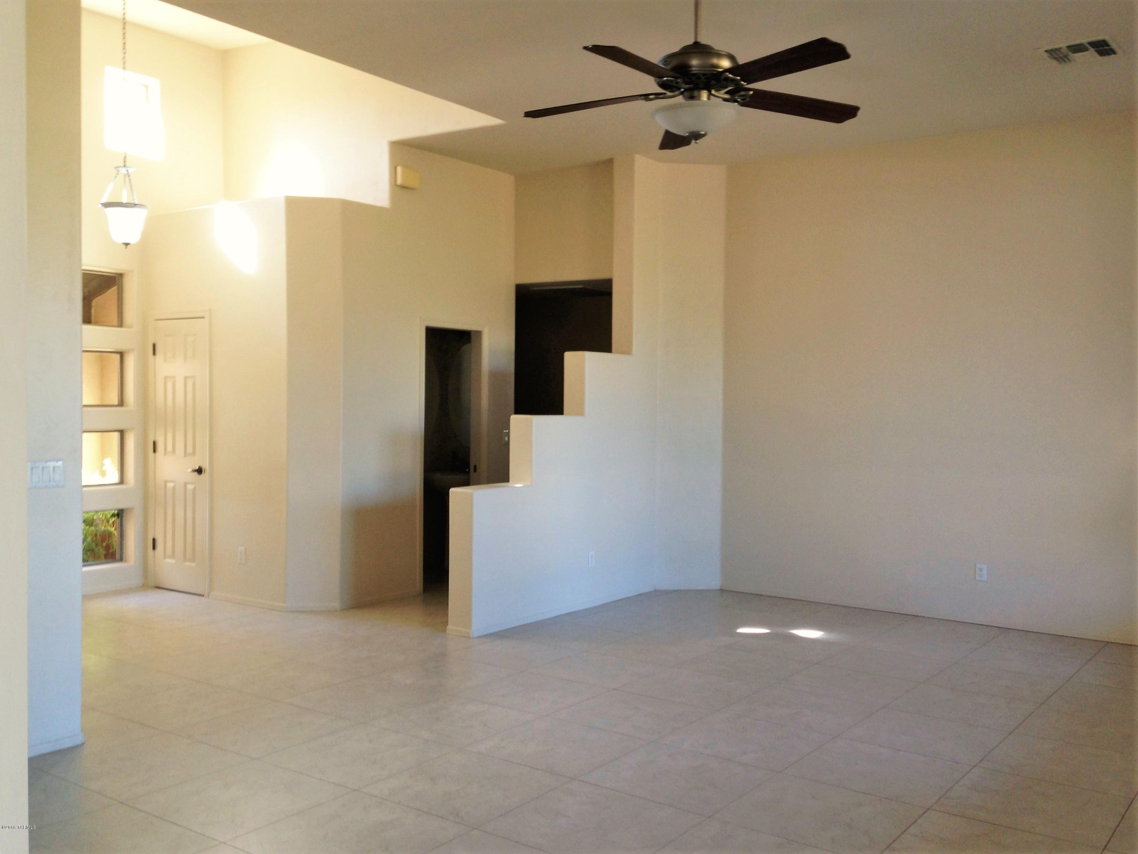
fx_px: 1085
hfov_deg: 55.4
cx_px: 569
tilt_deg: -0.7
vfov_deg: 42.9
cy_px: 427
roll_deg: -0.5
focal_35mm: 33
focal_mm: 4.12
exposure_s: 1/30
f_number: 2.4
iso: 50
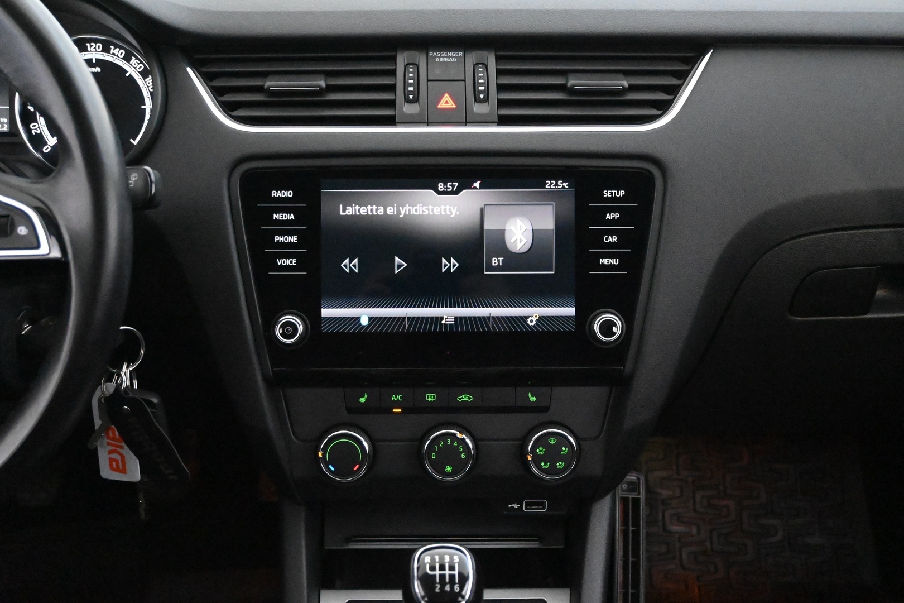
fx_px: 1055
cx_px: 452
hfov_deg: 46.4
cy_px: 302
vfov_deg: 31.9
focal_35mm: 42
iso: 18000
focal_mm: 28
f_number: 4.5
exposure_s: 1/50
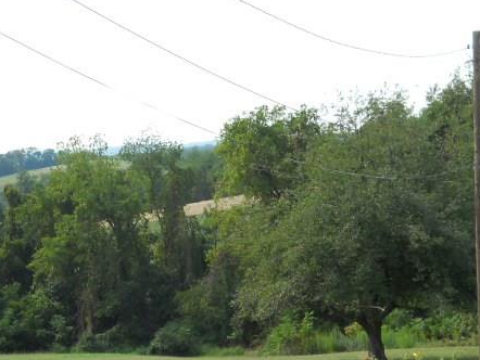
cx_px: 131
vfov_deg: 16.5
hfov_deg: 22.1
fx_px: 1221
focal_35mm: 88
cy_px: 344
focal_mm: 6.9
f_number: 3.9
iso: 80
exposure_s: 1/200
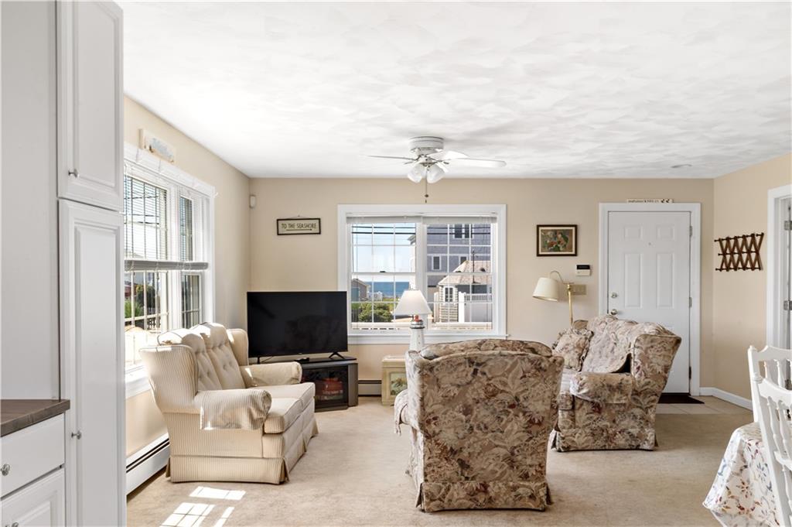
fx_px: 637
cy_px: 264
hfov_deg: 63.7
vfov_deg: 44.9
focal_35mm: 29
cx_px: 396
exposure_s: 1.6
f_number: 22
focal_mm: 29
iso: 100
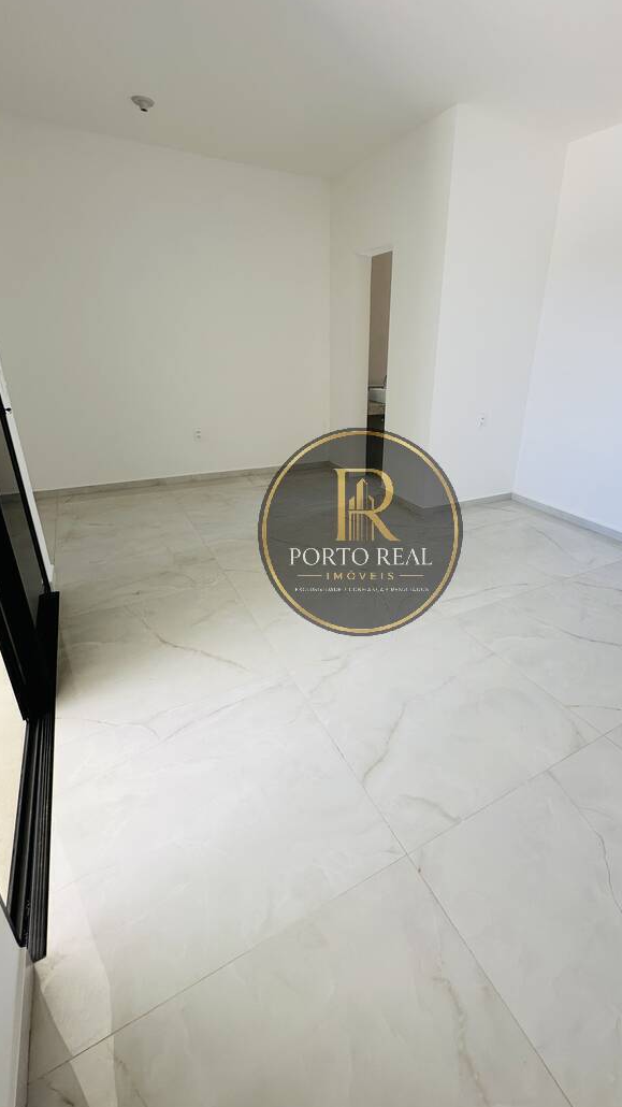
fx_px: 469
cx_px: 361
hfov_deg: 66.6
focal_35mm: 16
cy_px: 534
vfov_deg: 99.3
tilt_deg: -21.3
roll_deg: -3.0
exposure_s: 1/99
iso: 40
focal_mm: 2.22
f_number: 2.2
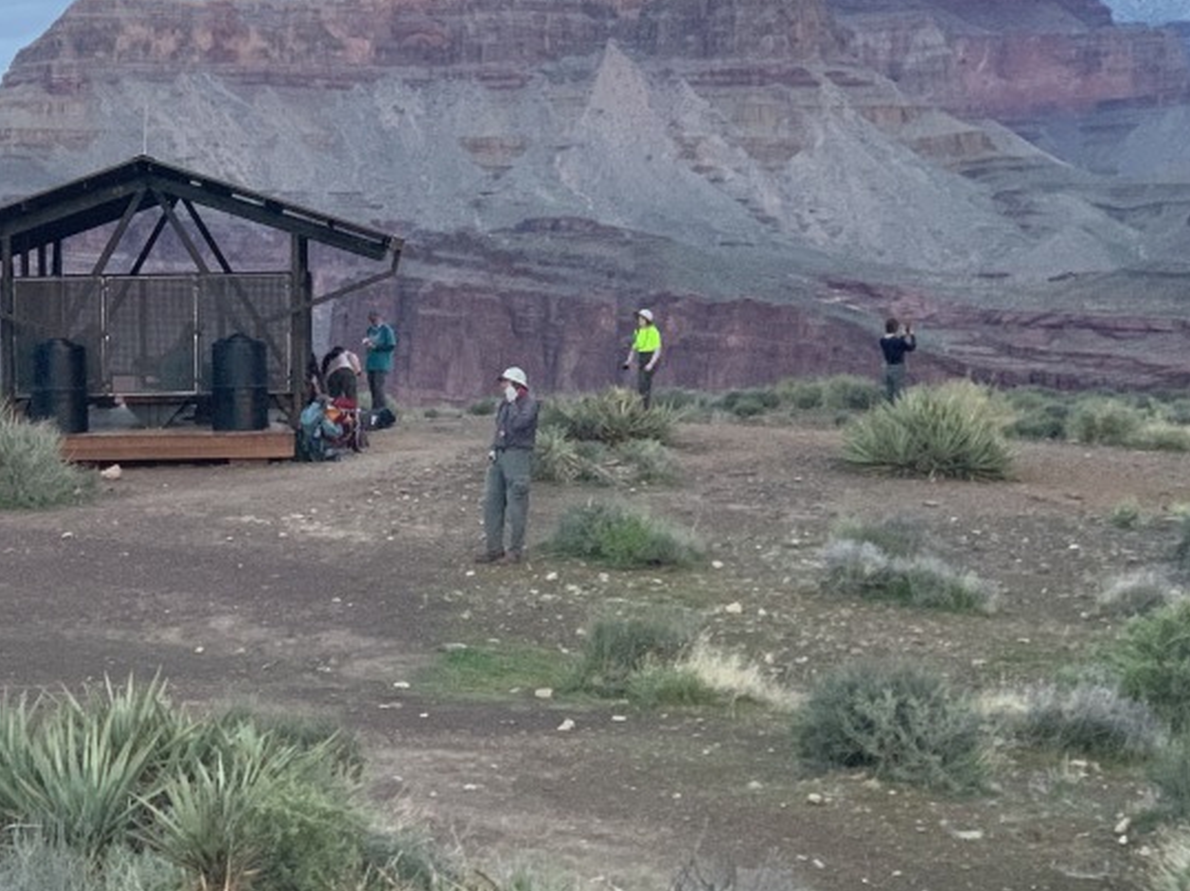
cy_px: 409
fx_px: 3402
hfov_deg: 19.7
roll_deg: +1.4
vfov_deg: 14.9
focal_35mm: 99
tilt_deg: -1.3
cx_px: 332
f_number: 2.4
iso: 160
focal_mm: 6
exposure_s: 1/60
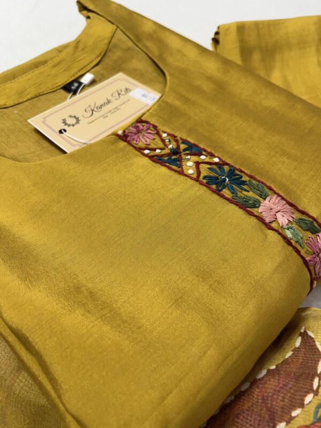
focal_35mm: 26
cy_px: 214
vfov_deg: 67.3
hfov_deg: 53.1
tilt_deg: -58.1
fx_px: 321
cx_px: 160
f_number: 1.6
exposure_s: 1/100
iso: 40
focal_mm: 5.1
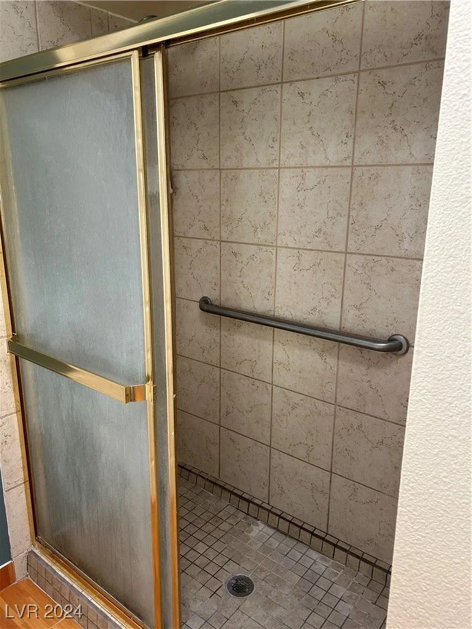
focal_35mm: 26
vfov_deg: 67.3
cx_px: 236
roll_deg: +0.2
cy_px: 314
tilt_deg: -13.6
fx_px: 473
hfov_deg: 53.1
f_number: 1.5
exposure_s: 1/89
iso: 125
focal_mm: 5.7
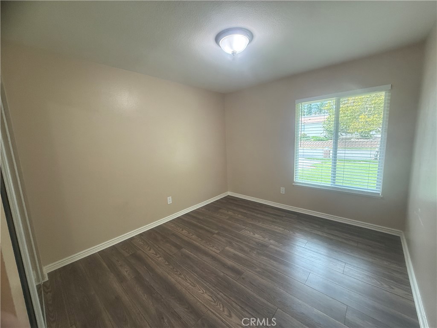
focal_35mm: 14
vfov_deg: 85.7
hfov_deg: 102.1
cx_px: 218
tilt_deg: -8.1
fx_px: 177
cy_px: 164
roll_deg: +2.7
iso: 320
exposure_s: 1/120
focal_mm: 2.22
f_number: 2.2
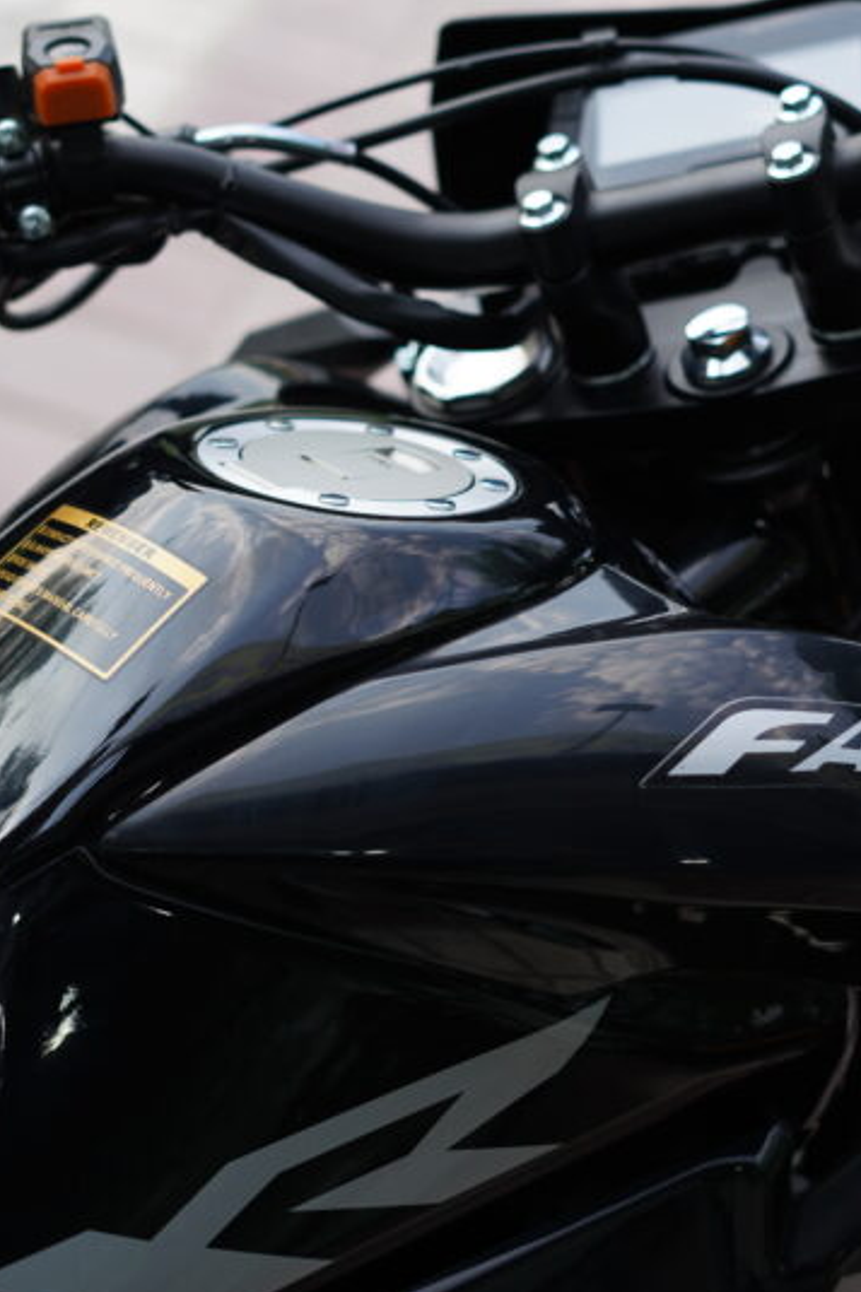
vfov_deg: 24.1
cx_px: 658
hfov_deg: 16.2
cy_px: 407
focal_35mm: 84
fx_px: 3015
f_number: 2.8
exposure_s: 1/125
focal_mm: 50
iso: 100
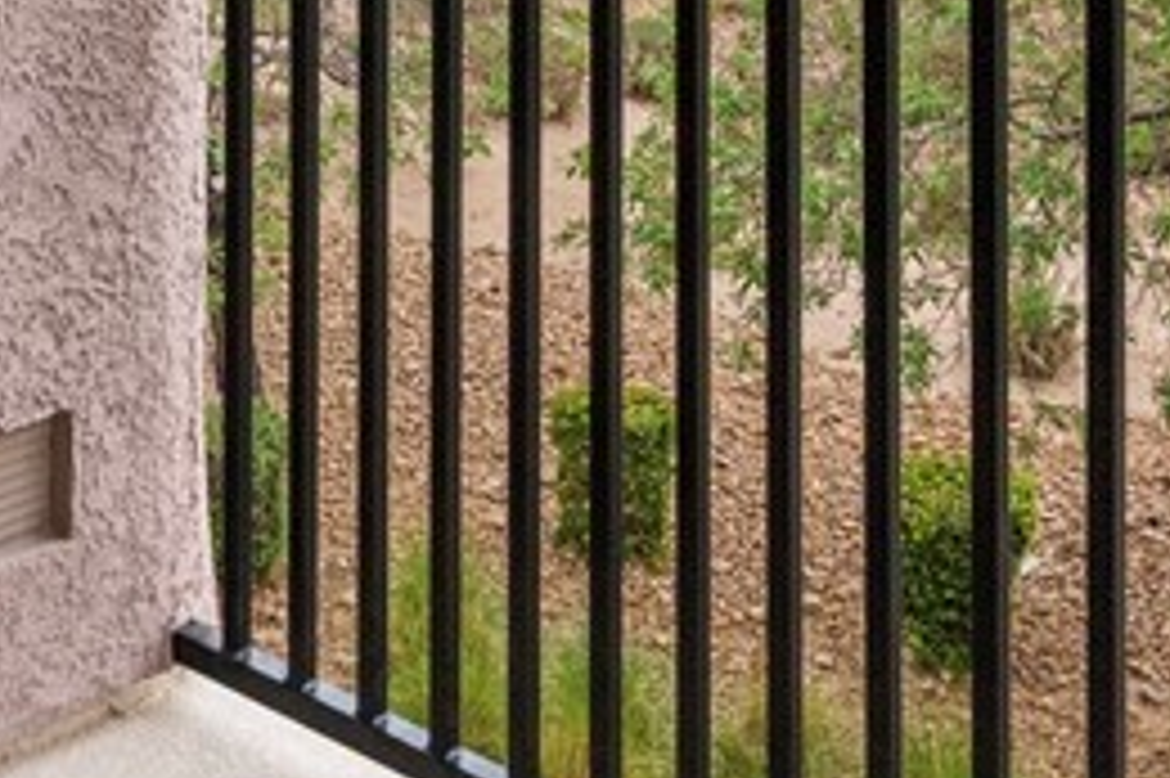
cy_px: -477
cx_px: 342
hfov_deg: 28.2
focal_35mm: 71
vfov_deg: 16.9
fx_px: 2306
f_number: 8
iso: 400
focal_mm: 17
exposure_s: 1/8000
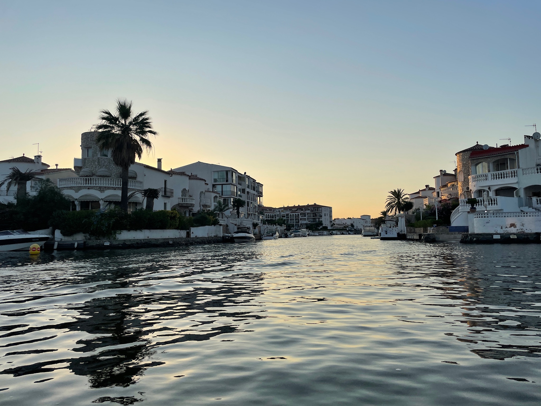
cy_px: 203
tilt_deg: +5.2
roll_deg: +2.2
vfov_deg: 53.1
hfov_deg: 67.3
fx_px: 406
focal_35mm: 26
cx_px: 270
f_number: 1.6
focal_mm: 4.2
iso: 32
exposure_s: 1/2817
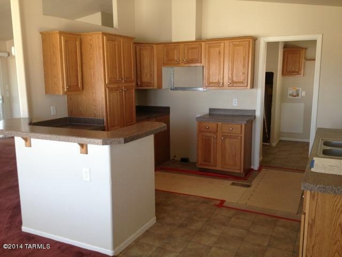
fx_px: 346
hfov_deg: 52.6
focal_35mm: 35
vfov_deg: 40.7
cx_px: 171
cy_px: 128
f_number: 2.4
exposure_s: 1/30
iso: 50
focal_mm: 4.28
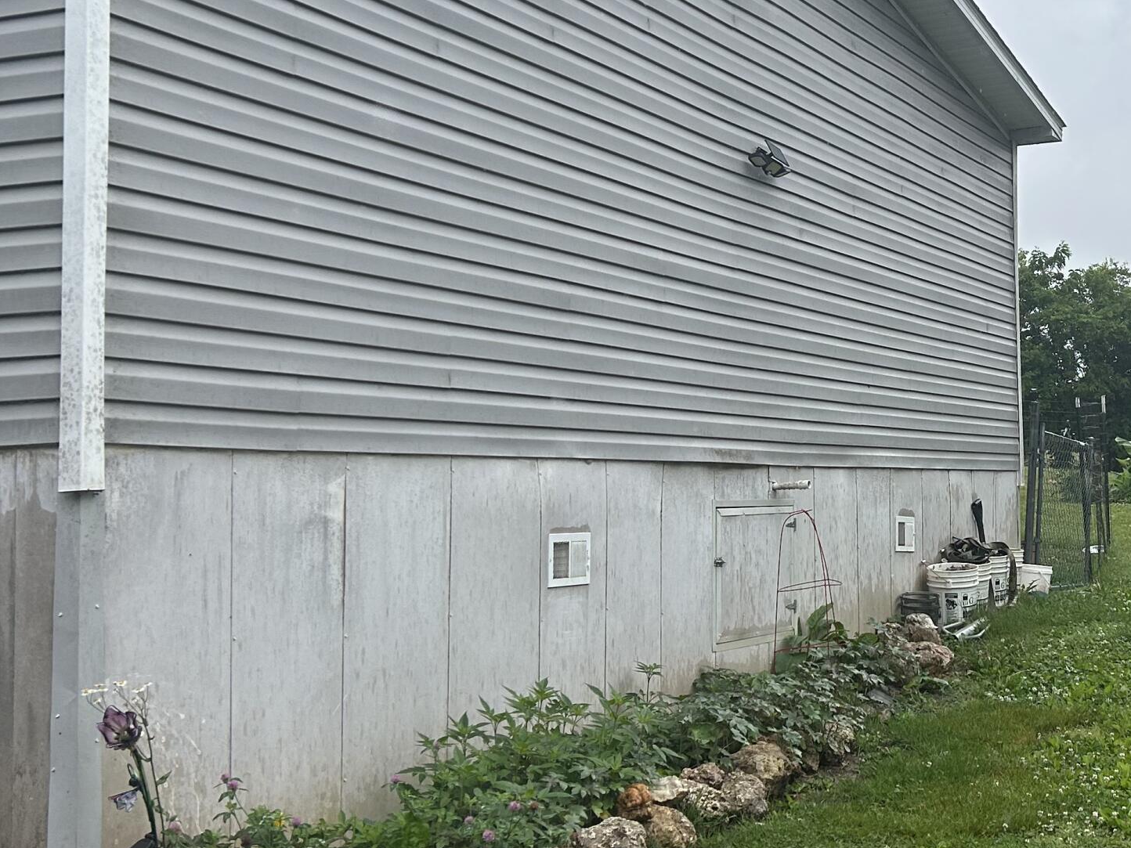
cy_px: 353
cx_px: 1011
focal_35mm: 54
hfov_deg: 33.7
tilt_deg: +6.0
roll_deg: +2.0
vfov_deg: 27.0
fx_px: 1764
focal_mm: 5.7
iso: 50
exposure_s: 1/1779
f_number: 1.5
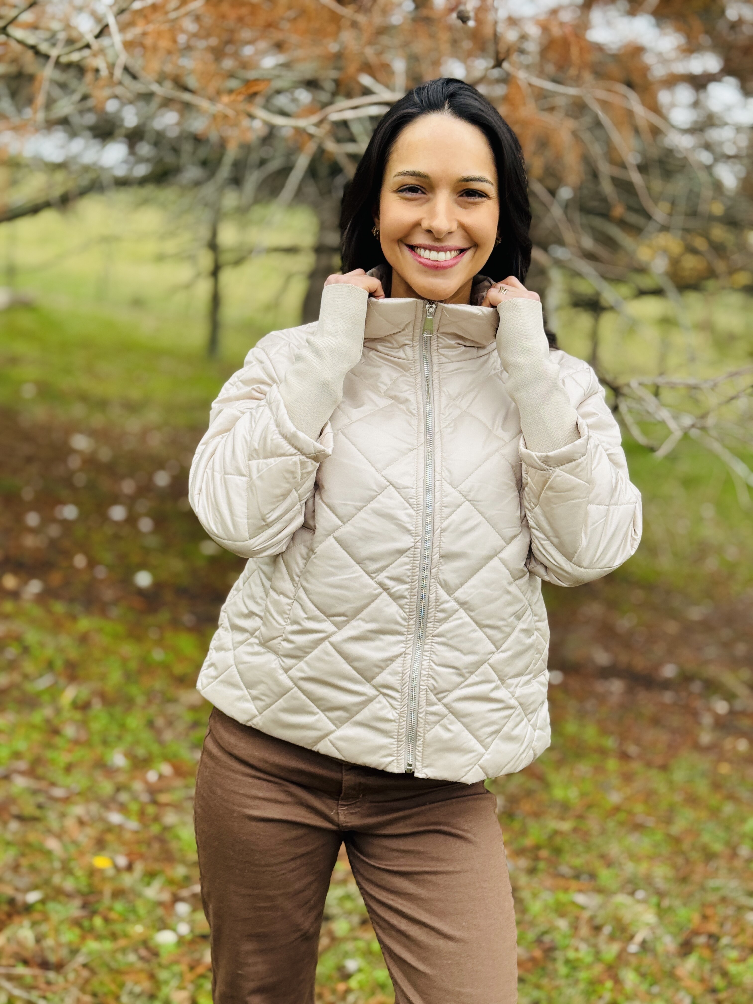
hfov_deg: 30.3
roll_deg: -7.1
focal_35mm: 48
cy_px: 502
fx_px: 1392
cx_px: 376
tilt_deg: -10.6
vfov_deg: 39.7
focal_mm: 6.76
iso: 64
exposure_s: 1/966
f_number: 1.78
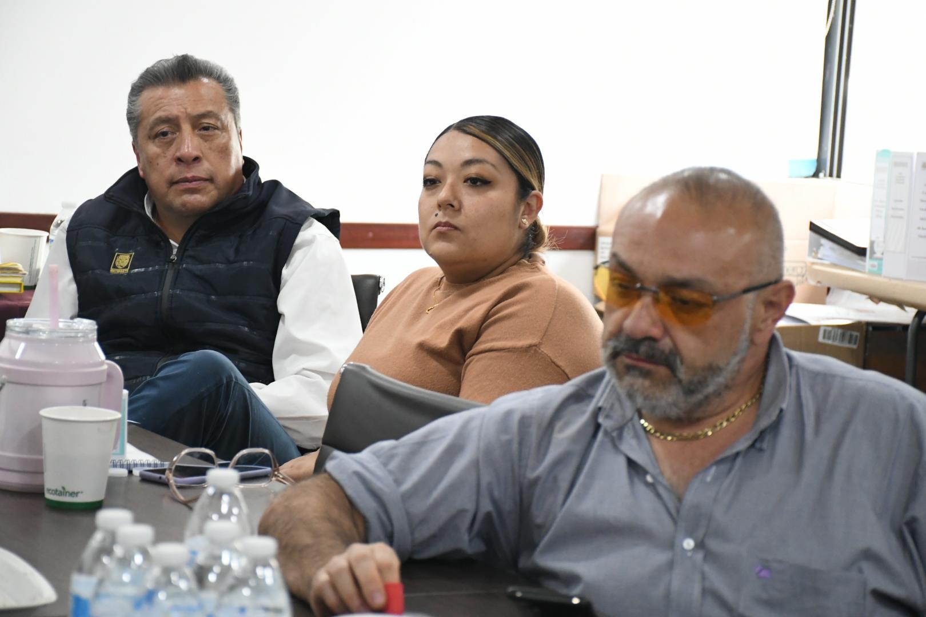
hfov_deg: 19.5
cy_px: 308
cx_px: 463
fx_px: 2701
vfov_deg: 13.0
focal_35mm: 105
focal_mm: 70
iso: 3200
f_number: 5.6
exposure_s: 1/125
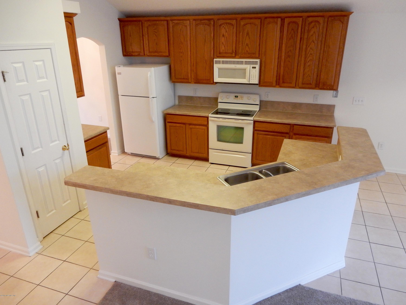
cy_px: 152
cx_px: 203
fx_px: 293
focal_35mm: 25
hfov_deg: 69.4
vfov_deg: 54.9
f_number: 3.7
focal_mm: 4.5
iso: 400
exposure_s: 1/20
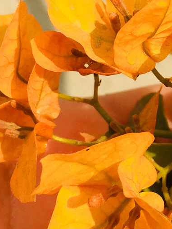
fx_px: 603
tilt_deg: -42.4
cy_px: 93
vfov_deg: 21.5
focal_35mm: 91
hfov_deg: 15.7
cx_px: 195
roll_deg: +0.5
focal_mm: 4.15
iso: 32
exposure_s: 1/964
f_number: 2.2
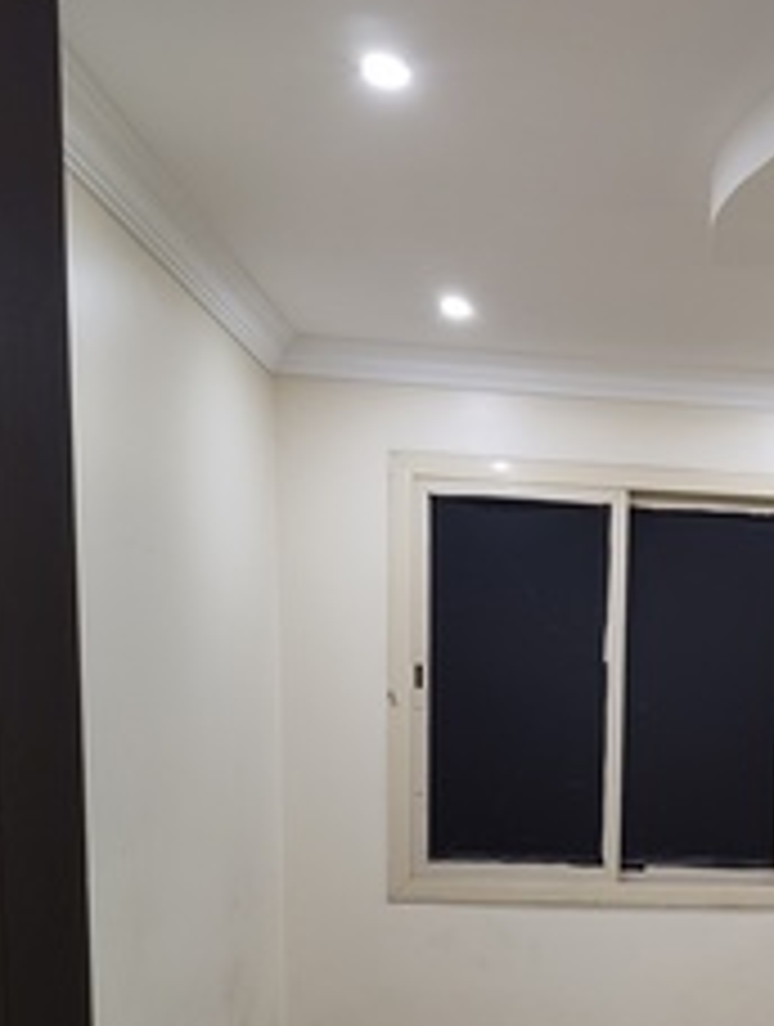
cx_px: 718
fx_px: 1426
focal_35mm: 48
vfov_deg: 37.0
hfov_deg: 29.0
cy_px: 932
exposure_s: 1/33.3
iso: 573
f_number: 1.88
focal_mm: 5.56
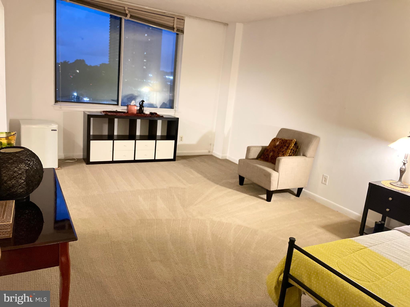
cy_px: 154
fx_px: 308
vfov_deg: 53.1
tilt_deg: -12.7
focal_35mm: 26
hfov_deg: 67.3
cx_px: 205
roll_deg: -5.7
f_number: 1.6
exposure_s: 1/30
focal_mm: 4.2
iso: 500
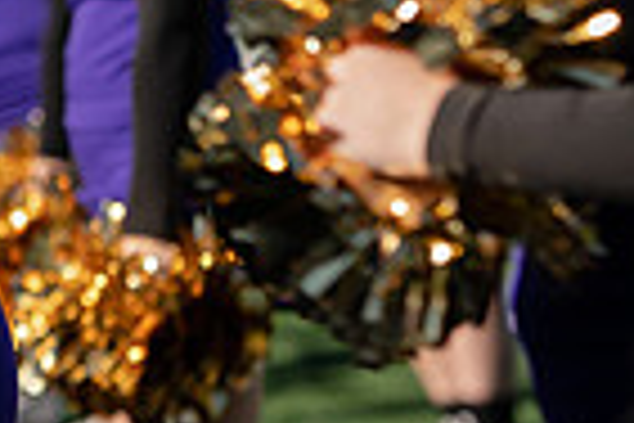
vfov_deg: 3.0
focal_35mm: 460
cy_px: -227
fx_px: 8100
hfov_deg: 4.5
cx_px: -193
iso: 125
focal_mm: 112
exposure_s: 1/1250
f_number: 3.5
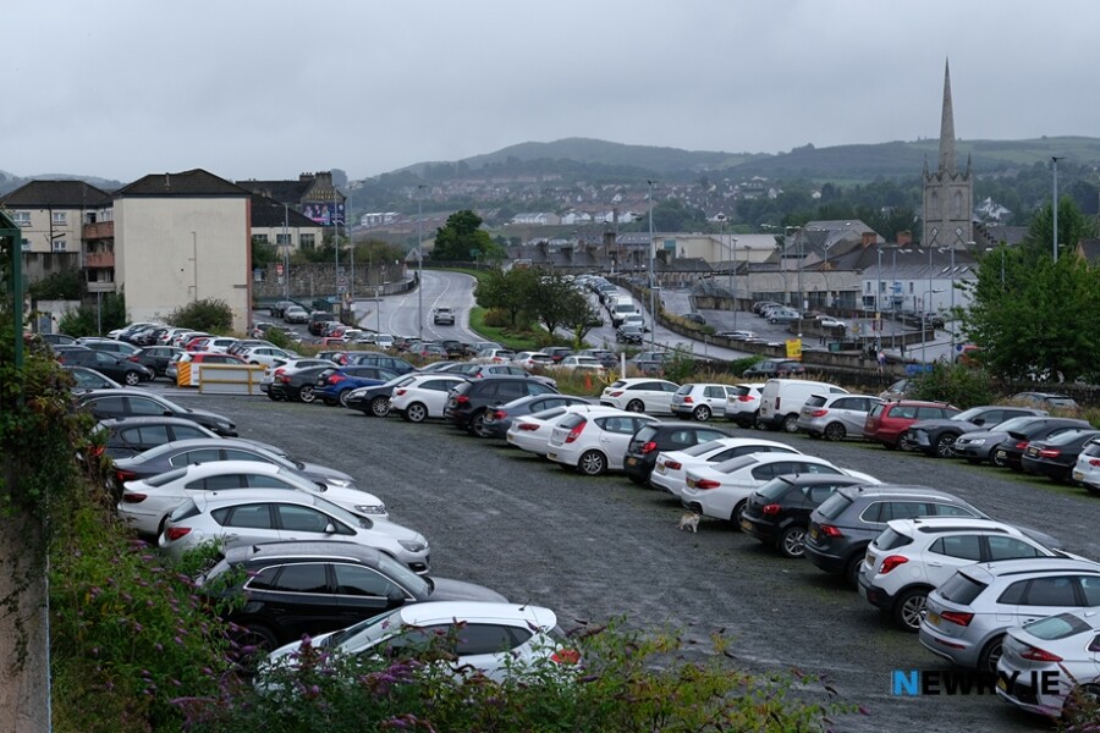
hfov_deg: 27.0
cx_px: 550
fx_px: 2291
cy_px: 366
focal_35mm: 75
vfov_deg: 18.2
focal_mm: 50
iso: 400
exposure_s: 1/420
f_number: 8
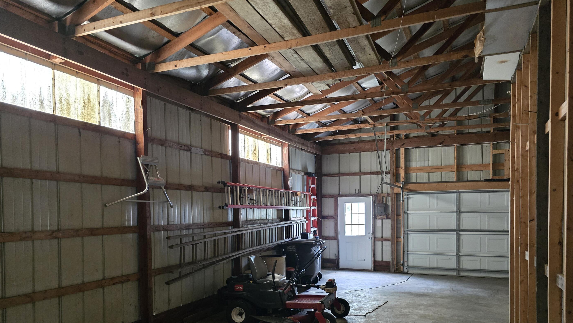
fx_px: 410
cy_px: 223
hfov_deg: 69.8
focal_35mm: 27
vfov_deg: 42.1
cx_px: 271
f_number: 1.7
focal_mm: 6.3
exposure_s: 1/60
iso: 1600
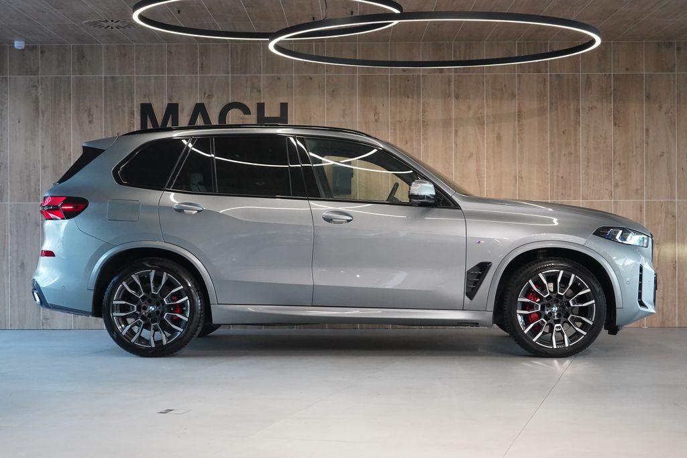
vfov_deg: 22.3
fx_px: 1164
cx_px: 344
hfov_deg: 32.9
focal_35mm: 61
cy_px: 229
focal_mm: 61
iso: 6400
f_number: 5.6
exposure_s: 1/160
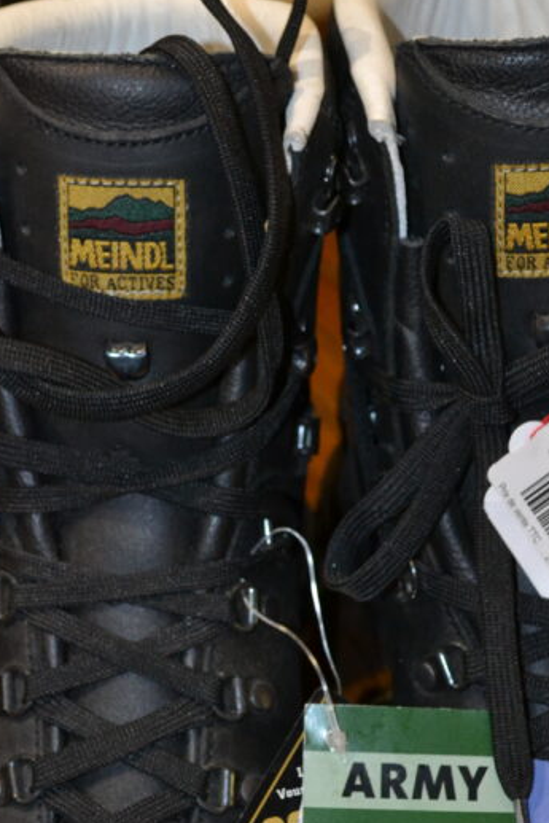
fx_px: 2583
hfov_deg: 12.1
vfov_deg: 18.0
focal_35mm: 113
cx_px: 316
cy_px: 564
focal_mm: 38
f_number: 5
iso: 1600
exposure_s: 1/60
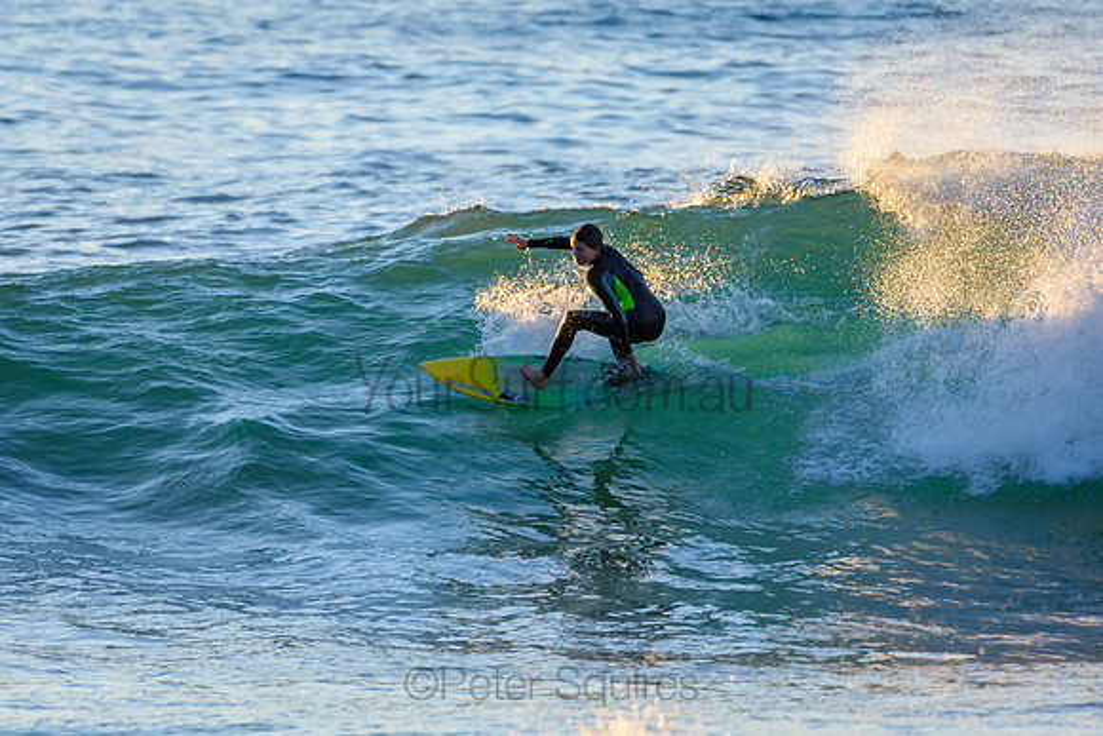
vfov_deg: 1.8
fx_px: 22983
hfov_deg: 2.7
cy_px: 368
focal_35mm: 750
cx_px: 552
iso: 1000
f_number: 5.6
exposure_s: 1/1600
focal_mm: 500
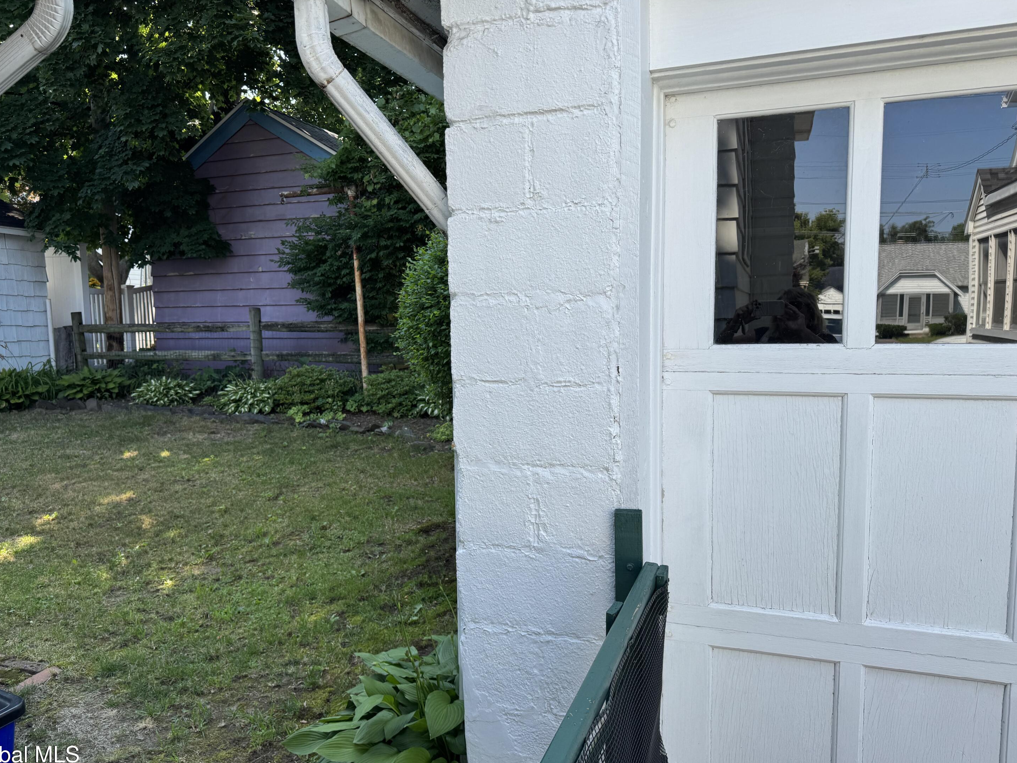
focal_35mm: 25
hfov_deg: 69.4
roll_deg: +0.6
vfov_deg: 54.9
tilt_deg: -6.1
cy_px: 394
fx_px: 734
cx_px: 492
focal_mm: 6.76
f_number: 1.78
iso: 80
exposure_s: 1/1010
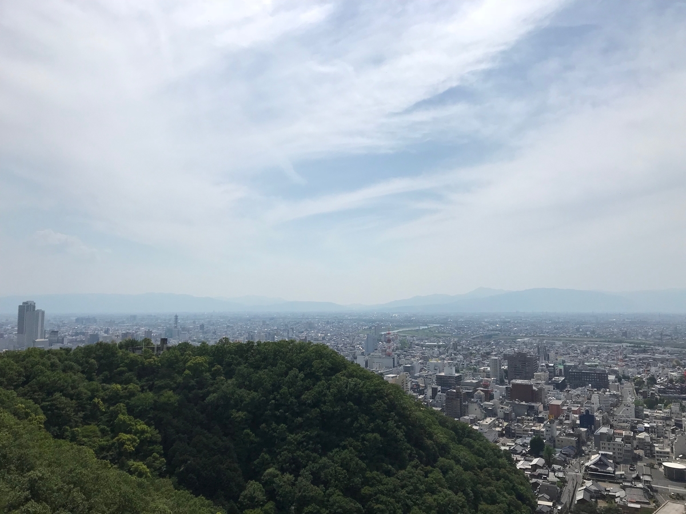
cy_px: 257
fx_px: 555
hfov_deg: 63.4
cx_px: 343
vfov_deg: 49.7
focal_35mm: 28
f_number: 1.8
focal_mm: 3.99
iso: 25
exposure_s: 1/9615
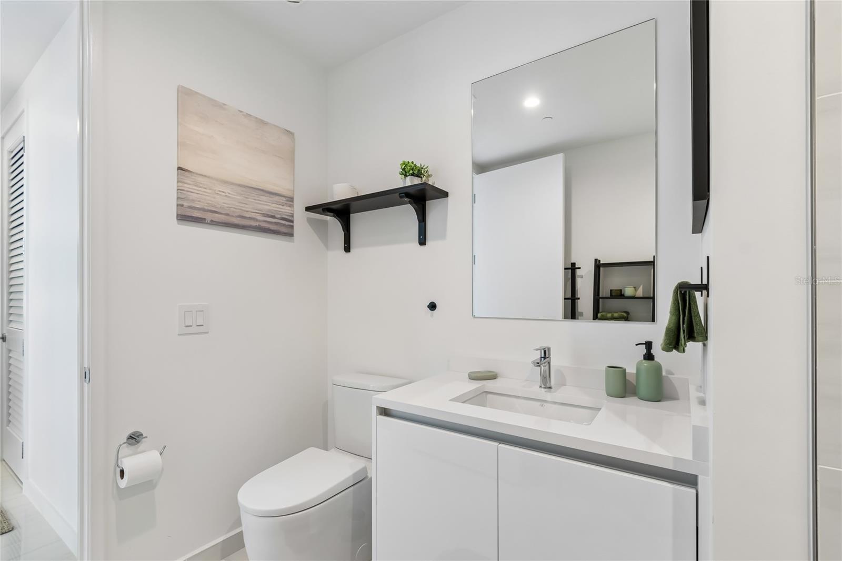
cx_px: 421
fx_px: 351
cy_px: 280
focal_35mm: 15
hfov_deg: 100.4
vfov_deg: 77.3
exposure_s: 1/25
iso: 100
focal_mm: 10
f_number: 7.1
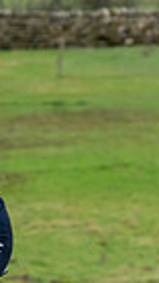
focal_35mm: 305
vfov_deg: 7.1
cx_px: -84
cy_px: 192
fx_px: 2290
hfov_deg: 4.0
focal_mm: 70
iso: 800
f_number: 3.2
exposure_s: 1/1000
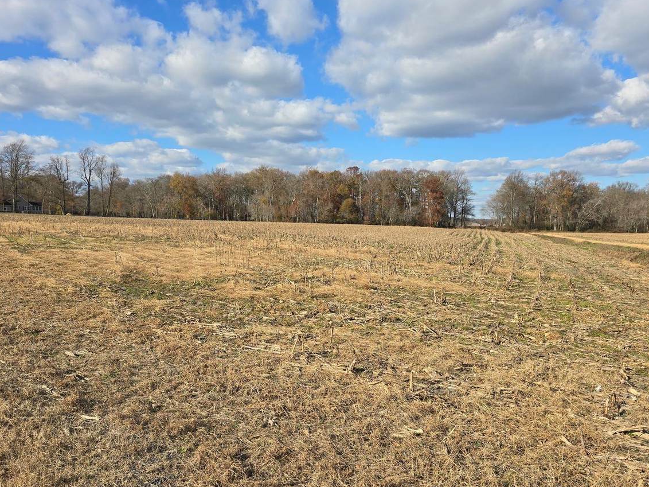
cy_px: 263
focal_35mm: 26
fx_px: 487
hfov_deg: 67.1
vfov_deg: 53.0
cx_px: 290
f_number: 1.7
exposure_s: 1/866
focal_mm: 6.3
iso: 12
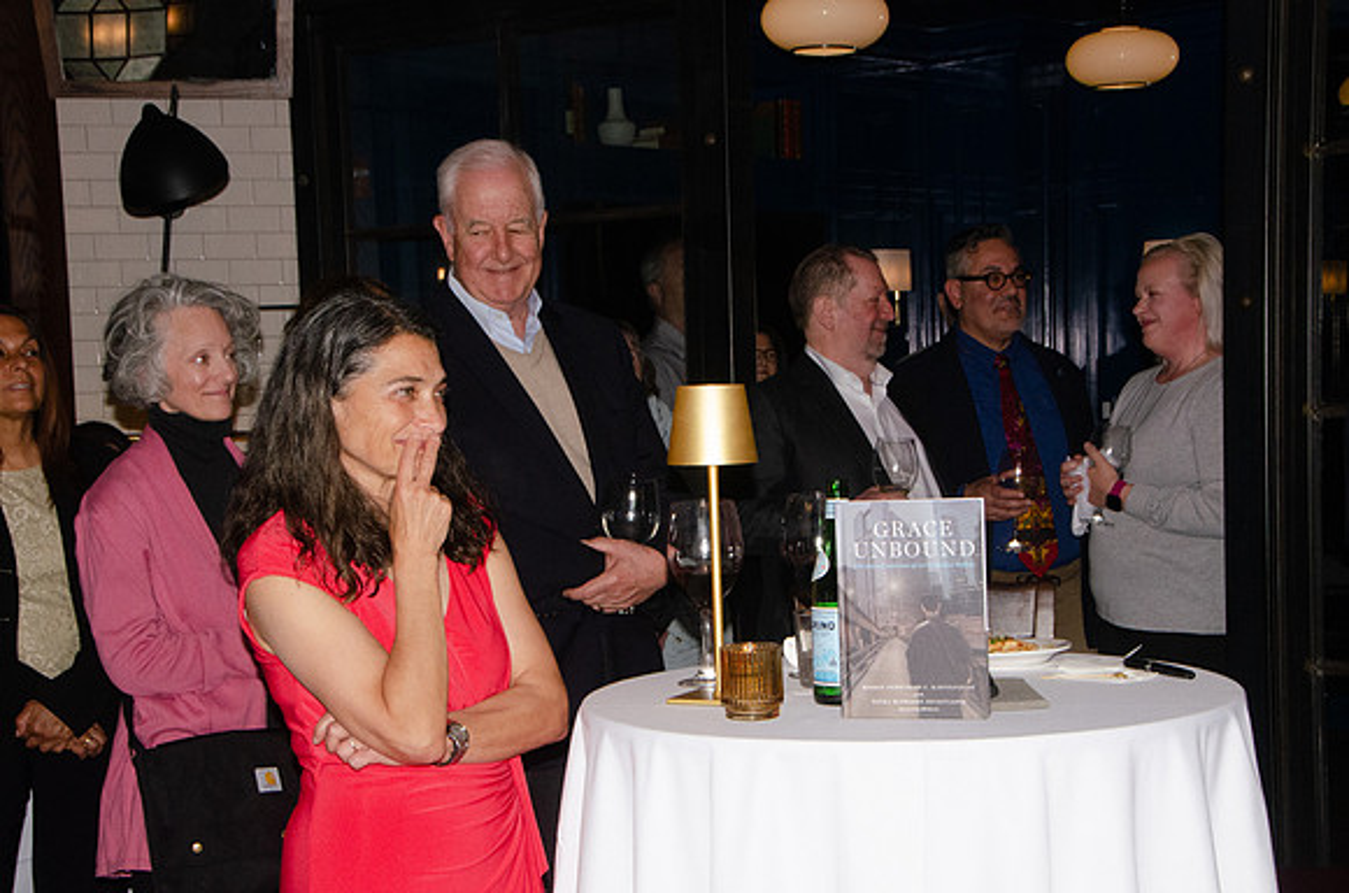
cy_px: 446
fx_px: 2356
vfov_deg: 21.5
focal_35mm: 63
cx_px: 674
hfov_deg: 32.0
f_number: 16
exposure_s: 1/200
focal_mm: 42
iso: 2500
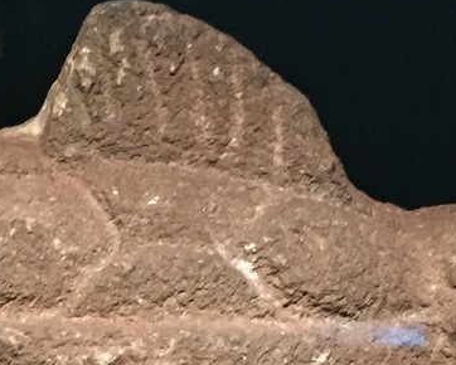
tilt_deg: -13.1
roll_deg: -0.5
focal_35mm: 125
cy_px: 356
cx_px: 67
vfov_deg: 12.2
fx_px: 1688
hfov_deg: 15.3
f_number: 2.2
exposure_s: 1/15
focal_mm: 4.15
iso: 500
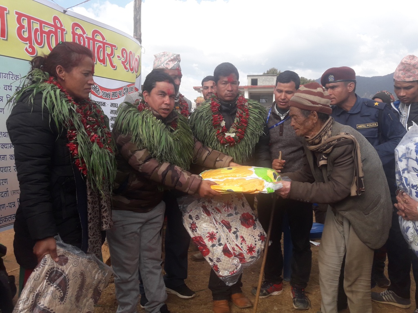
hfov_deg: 63.4
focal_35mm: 28
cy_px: 156
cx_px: 209
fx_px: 338
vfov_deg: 49.7
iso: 40
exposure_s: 1/849
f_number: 1.9
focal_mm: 3.7
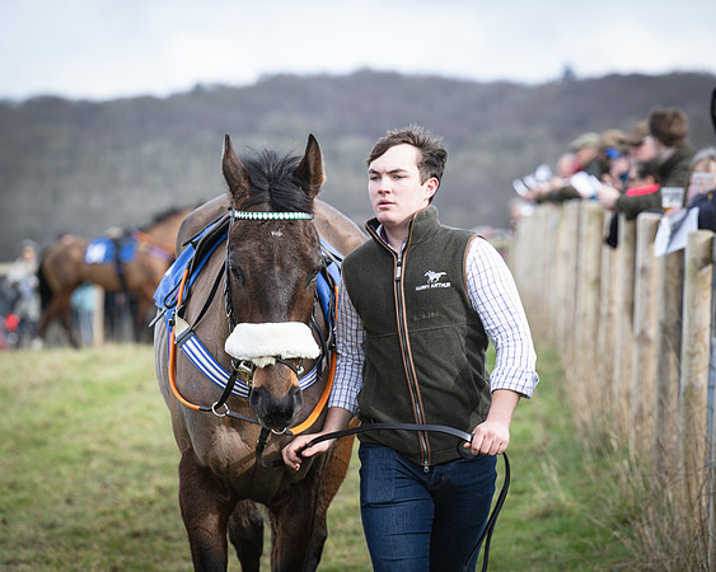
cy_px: 286
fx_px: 3819
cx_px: 360
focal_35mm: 180
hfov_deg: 10.7
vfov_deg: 8.6
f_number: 5
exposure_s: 1/400
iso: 200
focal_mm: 160
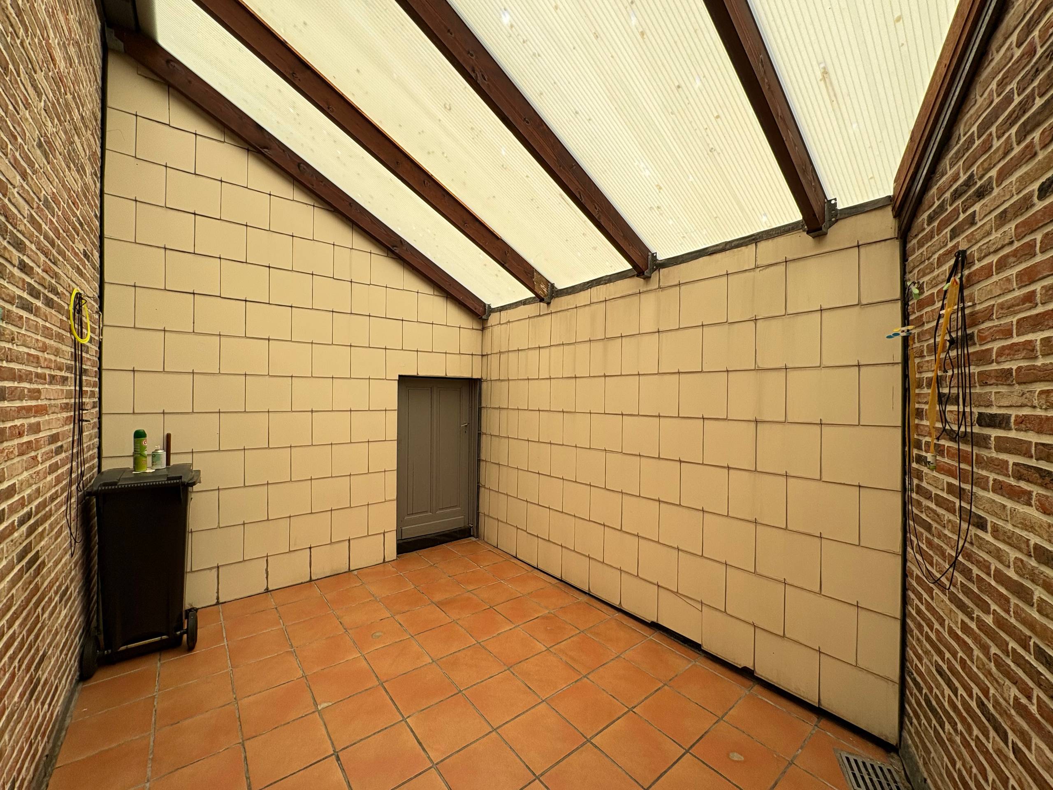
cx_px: 526
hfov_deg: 102.1
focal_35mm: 14
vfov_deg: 85.7
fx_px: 426
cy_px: 395
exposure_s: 1/388
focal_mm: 2.22
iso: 50
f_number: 2.2
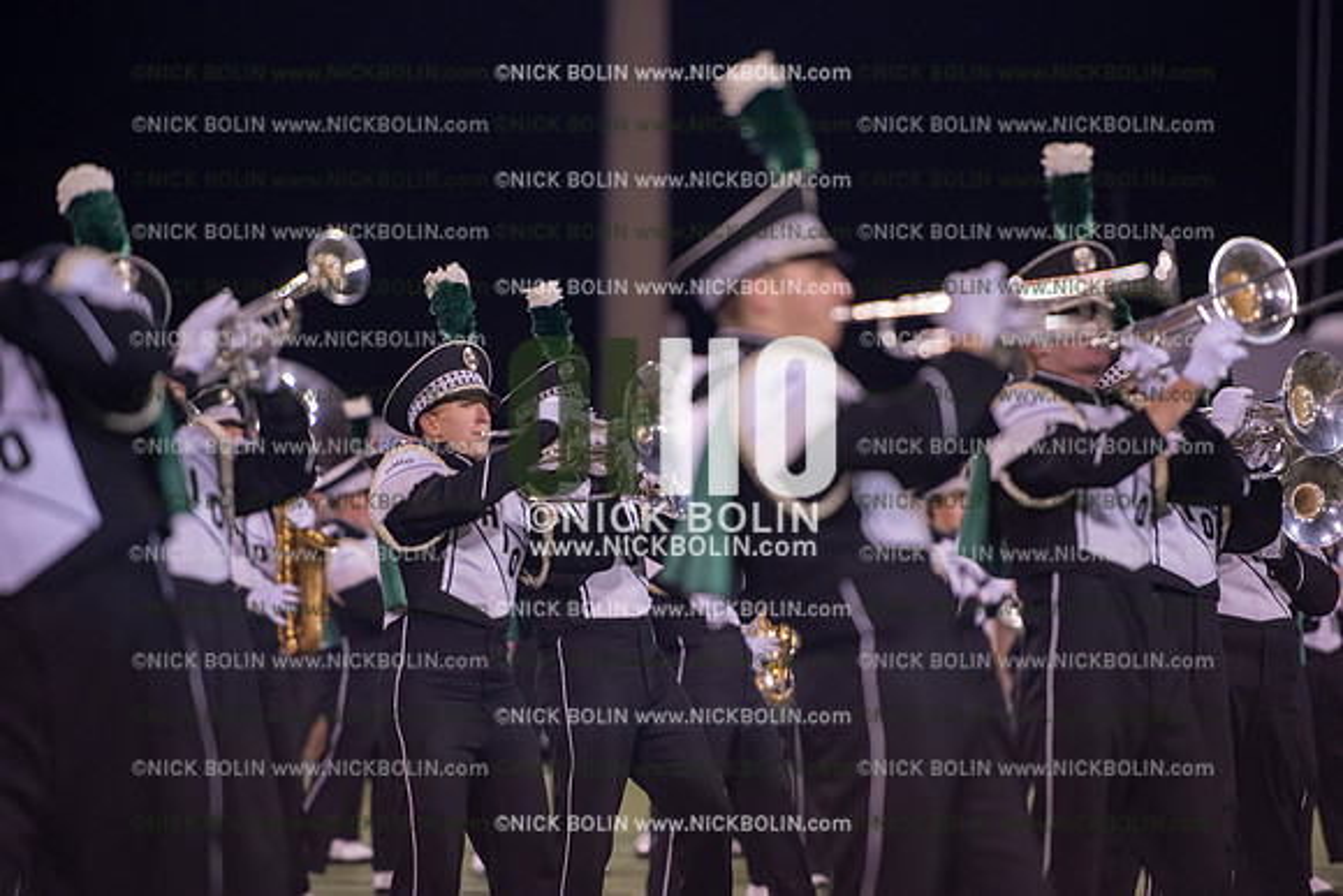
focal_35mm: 200
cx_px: 672
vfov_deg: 6.9
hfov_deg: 10.3
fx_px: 7463
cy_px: 448
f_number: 2.8
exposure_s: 1/1250
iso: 2500
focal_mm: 200
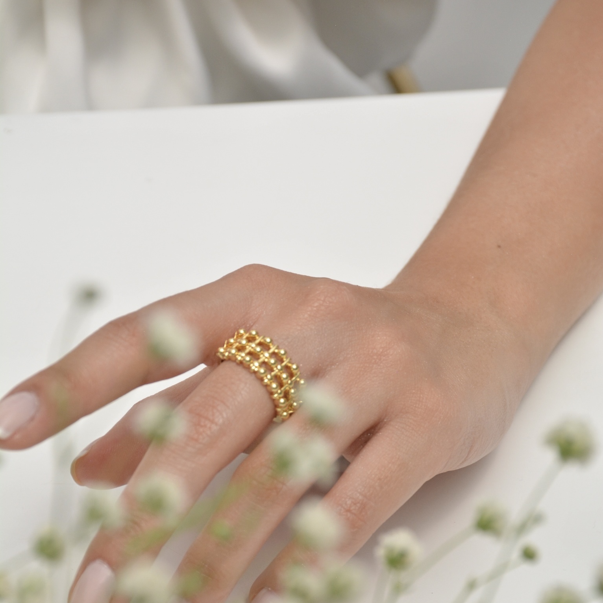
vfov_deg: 15.1
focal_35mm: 115
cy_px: 399
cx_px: 302
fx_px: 2266
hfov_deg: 15.2
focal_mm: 60
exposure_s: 1/1250
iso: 640
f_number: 9
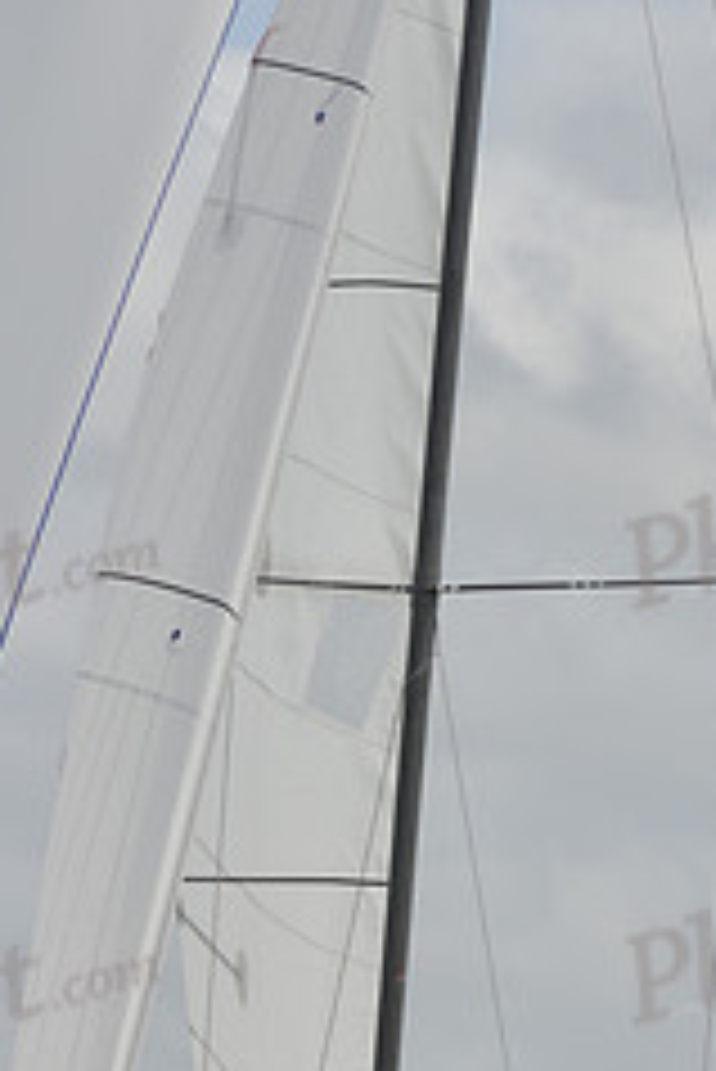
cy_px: 1206
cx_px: 394
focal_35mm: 488
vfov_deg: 4.2
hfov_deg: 2.8
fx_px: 14536
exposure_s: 1/1600
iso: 400
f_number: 7.1
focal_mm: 200
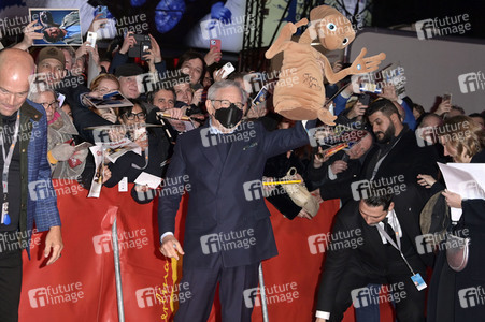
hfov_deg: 28.9
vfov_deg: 19.4
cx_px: 242
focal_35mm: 70
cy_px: 161
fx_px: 942
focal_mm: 70
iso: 1000
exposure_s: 1/250
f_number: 5.6
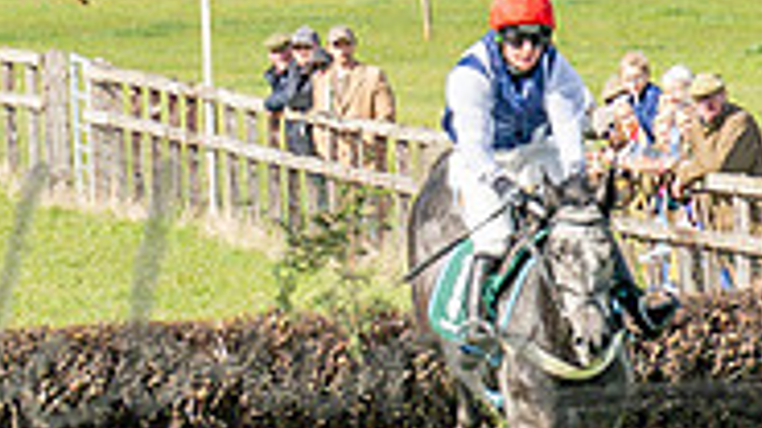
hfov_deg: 1.4
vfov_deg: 0.8
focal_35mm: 1506
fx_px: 30425
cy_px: 57
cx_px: 849
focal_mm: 155
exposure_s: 1/1600
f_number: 4.5
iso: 250
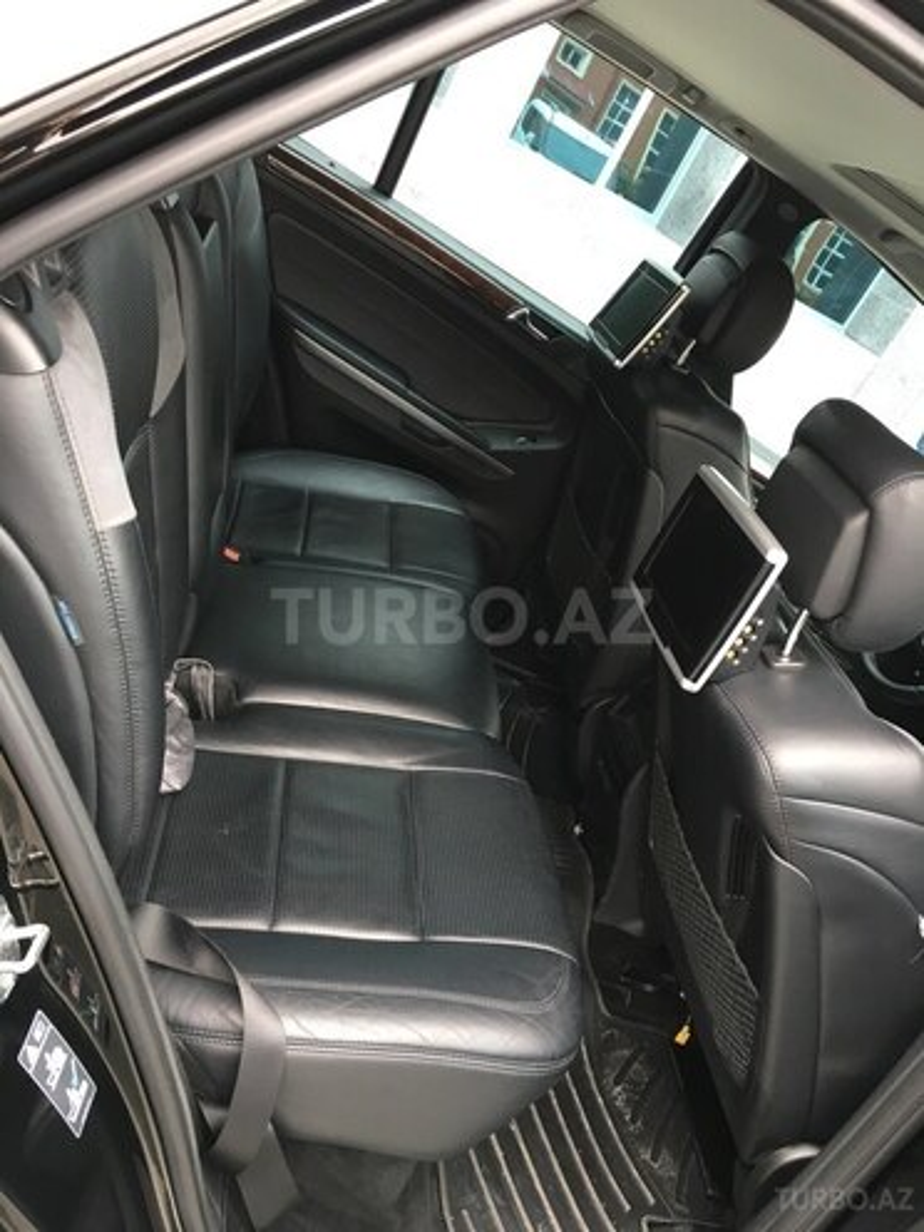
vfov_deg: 61.7
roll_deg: -31.1
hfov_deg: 48.2
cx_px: 462
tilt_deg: -24.4
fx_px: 1032
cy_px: 616
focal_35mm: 29
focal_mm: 4.15
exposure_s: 1/33
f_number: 2.2
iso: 80
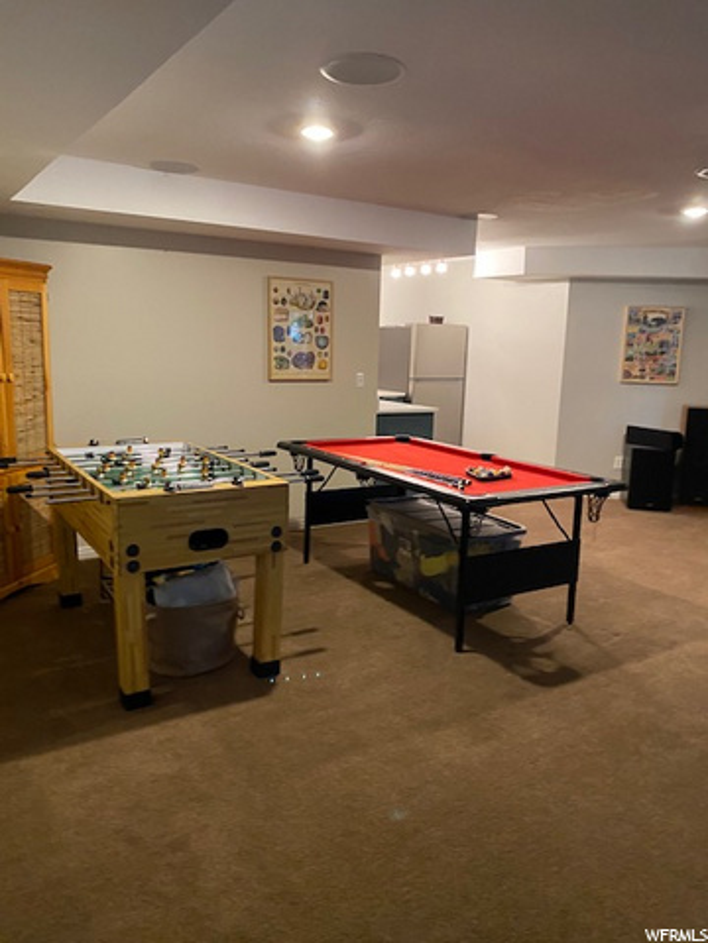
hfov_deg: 53.1
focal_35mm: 26
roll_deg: -1.6
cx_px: 354
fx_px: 709
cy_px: 472
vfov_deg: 67.3
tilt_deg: -11.2
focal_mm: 4.25
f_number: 1.8
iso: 500
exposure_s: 1/30
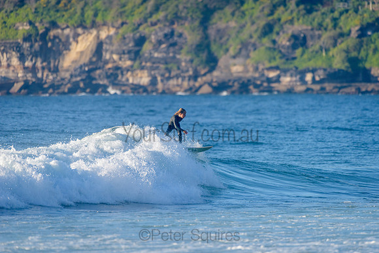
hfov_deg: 4.1
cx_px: 190
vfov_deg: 2.8
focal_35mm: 500
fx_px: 5267
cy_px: 126
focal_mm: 500
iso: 360
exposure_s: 1/2000
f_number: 5.6
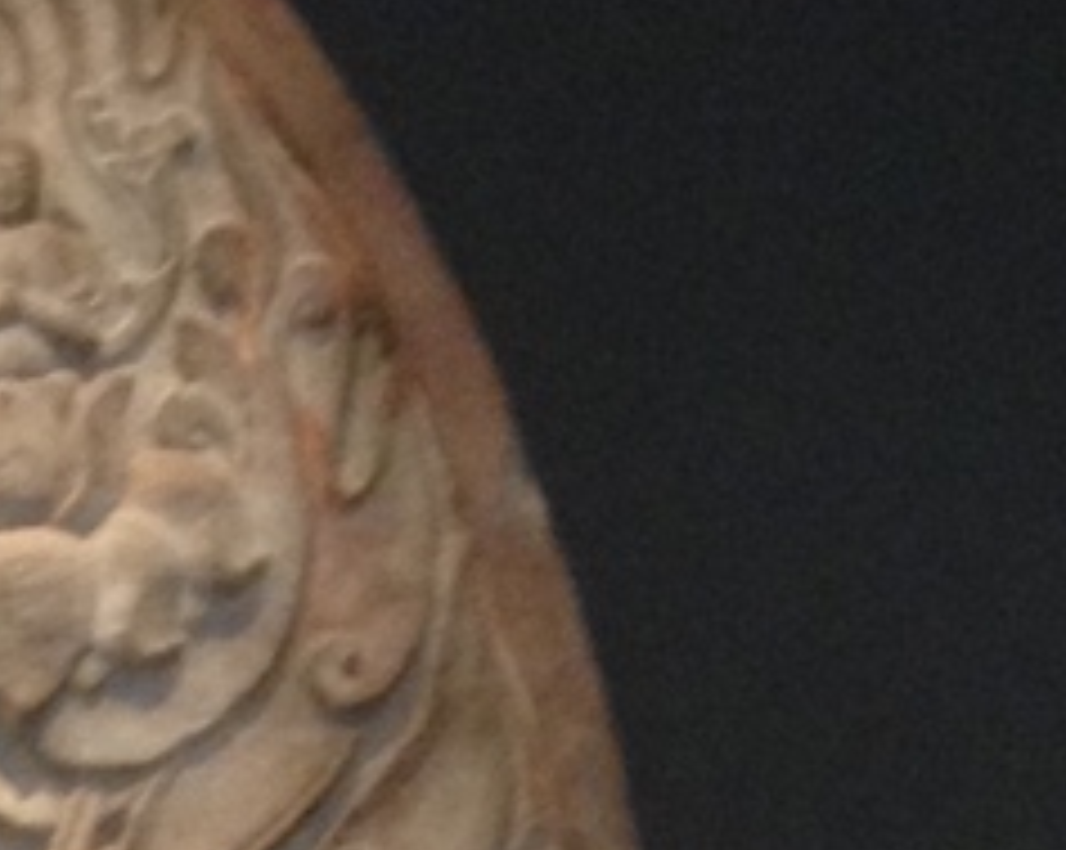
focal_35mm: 231
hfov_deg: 7.9
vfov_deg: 6.4
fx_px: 7279
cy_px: 2060
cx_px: -1273
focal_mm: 4.28
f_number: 2.4
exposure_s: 1/20
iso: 125
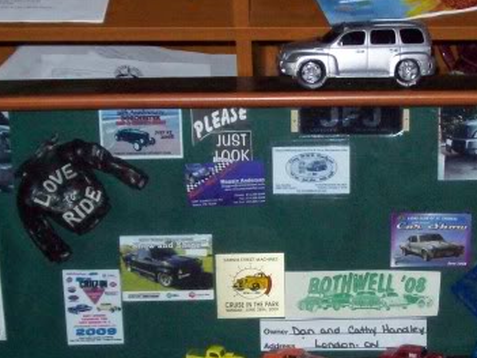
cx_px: 355
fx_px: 1405
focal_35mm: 102
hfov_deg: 19.1
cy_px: 228
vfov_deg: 14.5
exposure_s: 1/169
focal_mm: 9.4
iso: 400
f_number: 3.4
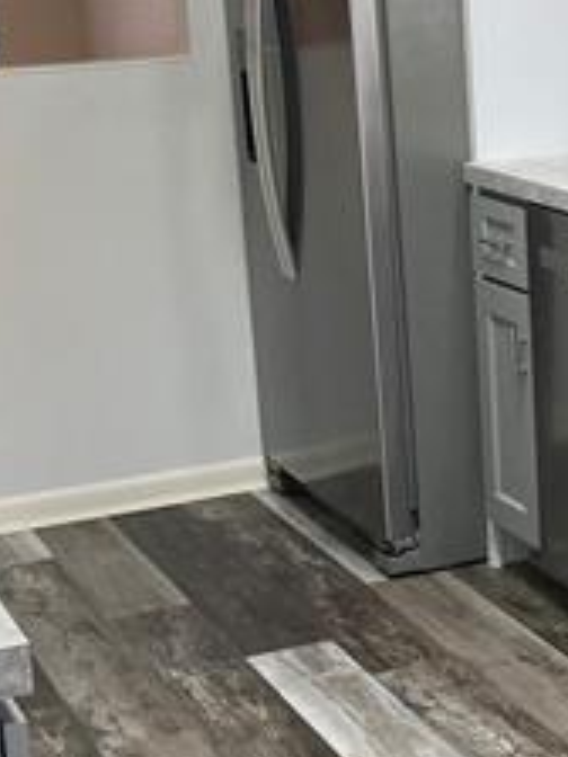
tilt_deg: -10.1
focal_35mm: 96
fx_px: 2100
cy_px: 348
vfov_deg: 20.4
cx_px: 636
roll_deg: +2.5
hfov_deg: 15.0
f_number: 1.8
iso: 80
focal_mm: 3.99
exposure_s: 1/120
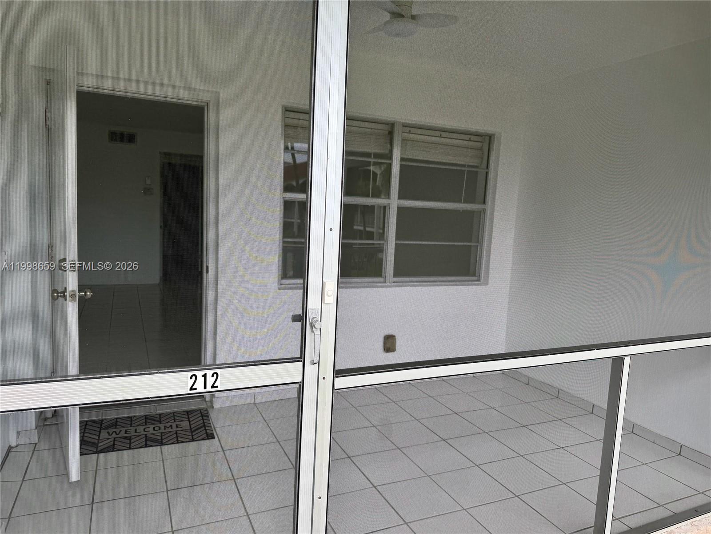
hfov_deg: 71.6
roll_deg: -2.0
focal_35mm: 24
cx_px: 356
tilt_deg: -5.4
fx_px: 493
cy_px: 267
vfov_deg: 56.8
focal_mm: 6.76
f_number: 1.78
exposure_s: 1/649
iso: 80
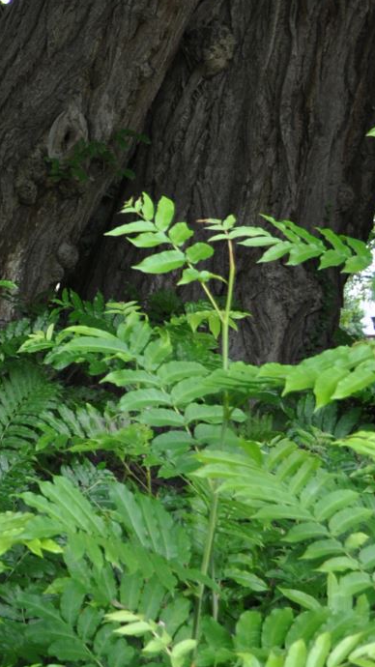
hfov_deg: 10.0
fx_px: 2051
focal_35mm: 116
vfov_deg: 18.5
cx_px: -249
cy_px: 321
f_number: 5.6
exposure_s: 1/125
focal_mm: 24
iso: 400
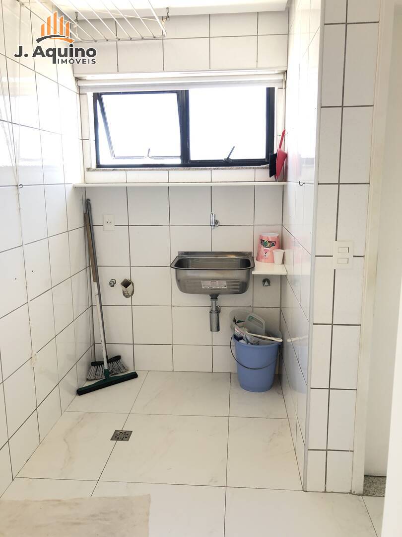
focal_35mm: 28
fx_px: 434
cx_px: 201
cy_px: 268
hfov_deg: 49.7
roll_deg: +1.3
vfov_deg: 63.4
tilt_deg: -9.6
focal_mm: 4
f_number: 1.8
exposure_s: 1/24
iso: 40
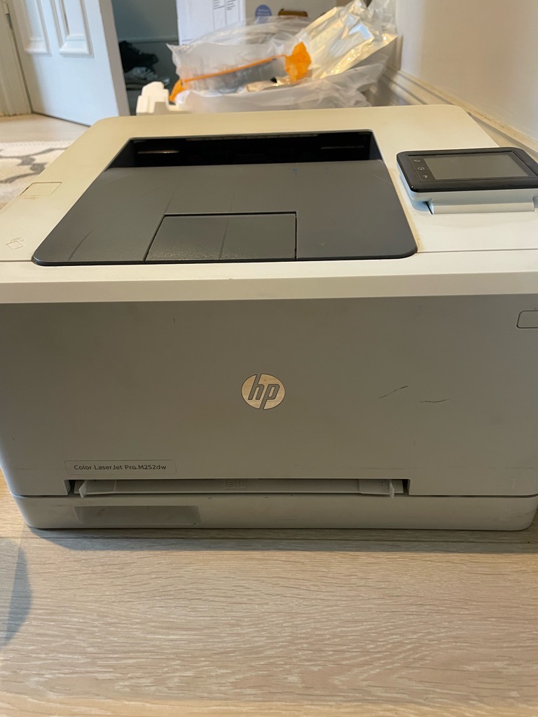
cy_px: 358
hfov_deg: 53.1
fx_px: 539
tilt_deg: -31.4
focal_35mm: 26
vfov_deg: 67.3
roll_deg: +3.5
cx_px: 269
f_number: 1.6
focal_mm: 4.2
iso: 250
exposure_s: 1/60
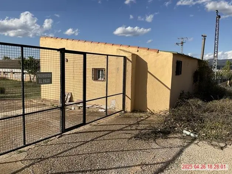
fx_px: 194
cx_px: 116
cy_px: 87
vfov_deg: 48.2
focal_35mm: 29
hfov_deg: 61.7
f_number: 1.8
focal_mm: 3
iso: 16
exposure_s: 1/3125
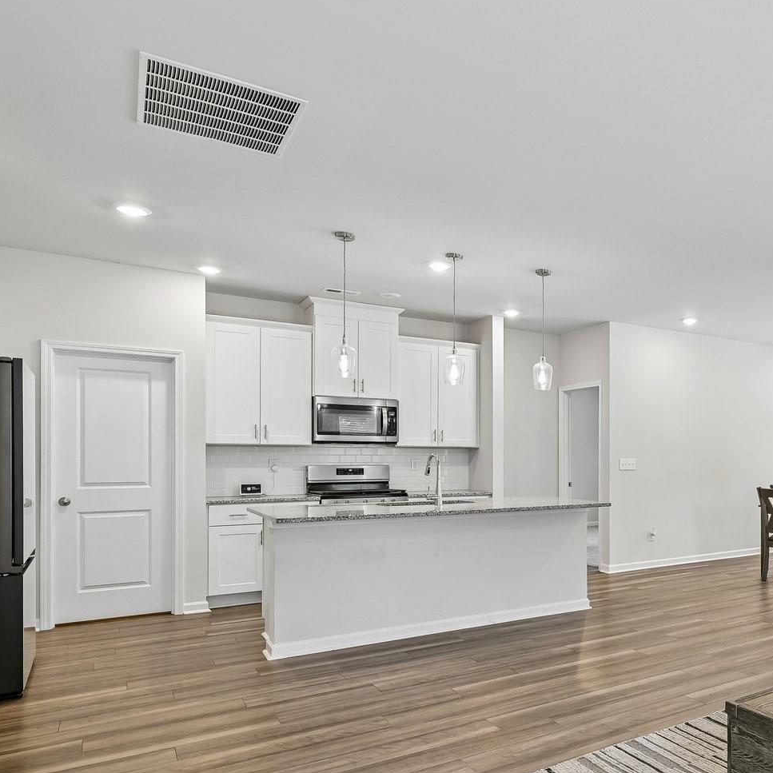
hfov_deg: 51.1
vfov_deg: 57.0
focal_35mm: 28
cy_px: 464
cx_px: 689
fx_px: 705
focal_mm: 15.5
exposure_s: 1/15
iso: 360
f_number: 8
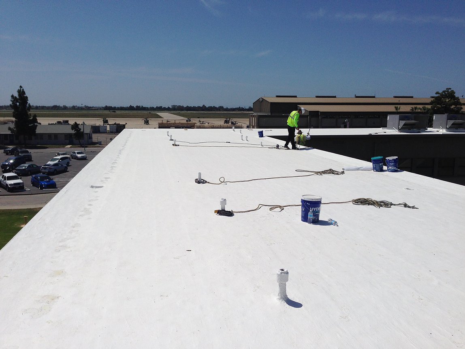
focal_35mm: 33
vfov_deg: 42.9
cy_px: 174
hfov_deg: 55.4
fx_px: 443
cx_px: 232
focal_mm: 4.12
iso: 50
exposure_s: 1/6803
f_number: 2.4
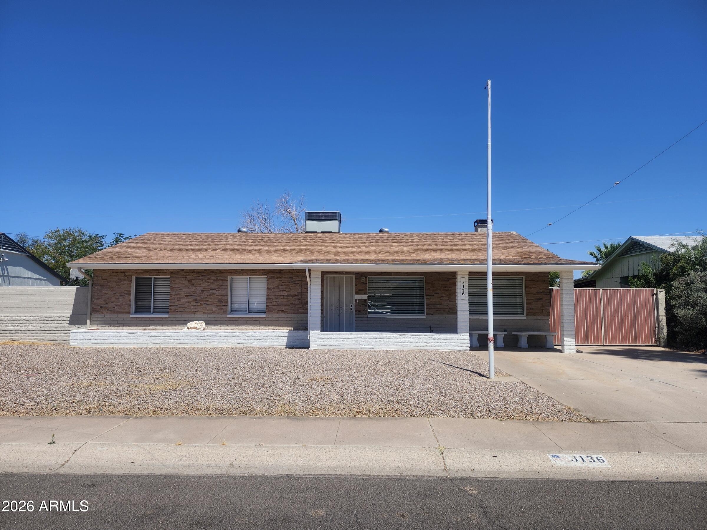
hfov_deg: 73.9
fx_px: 470
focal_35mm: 23
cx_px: 354
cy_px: 265
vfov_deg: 58.9
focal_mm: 5.54
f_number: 1.8
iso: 25
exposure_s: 1/2500
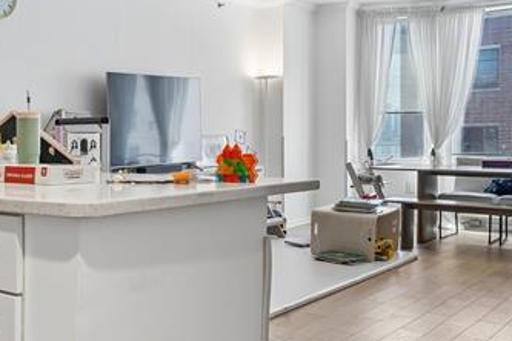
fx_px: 612
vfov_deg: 31.2
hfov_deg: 39.5
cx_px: -11
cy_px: 161
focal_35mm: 43
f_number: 8
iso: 250
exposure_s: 1/10
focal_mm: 14
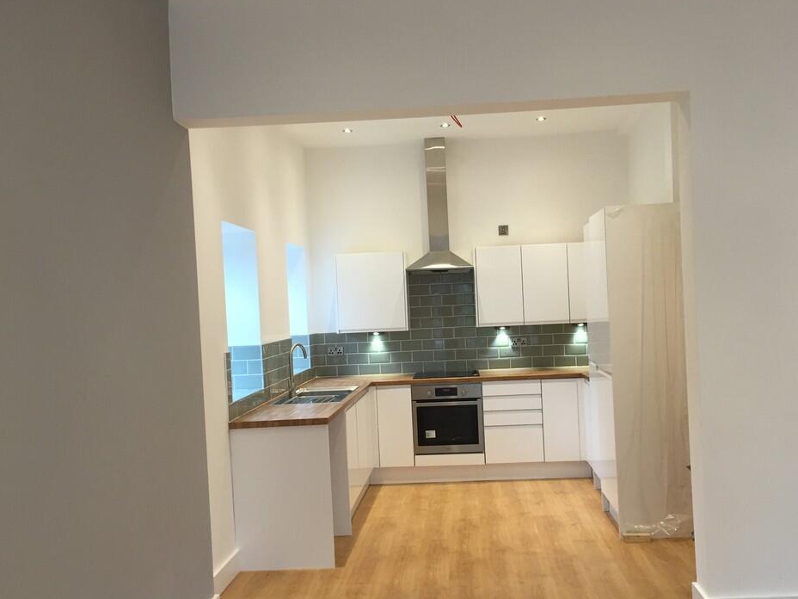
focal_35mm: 32
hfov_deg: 56.8
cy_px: 312
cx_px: 427
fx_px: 738
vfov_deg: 44.2
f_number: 2.2
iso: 64
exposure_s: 1/33
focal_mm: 4.15
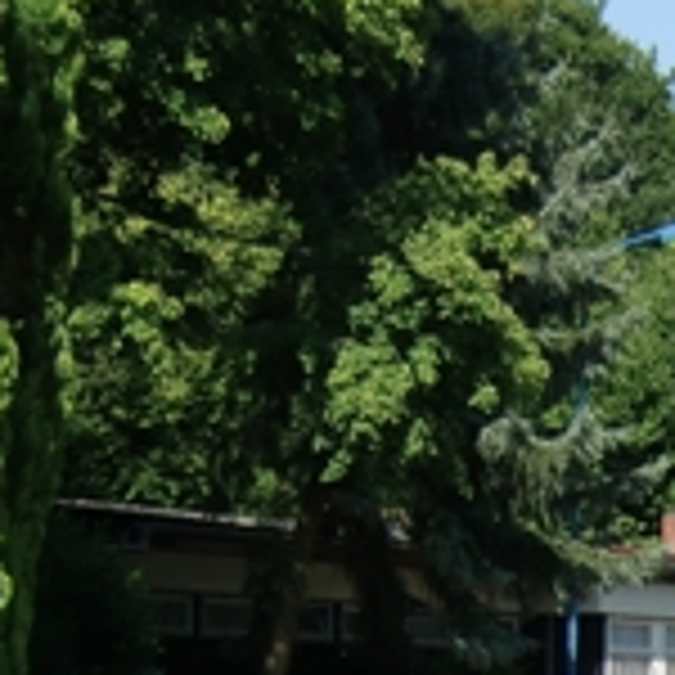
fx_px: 3331
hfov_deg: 11.3
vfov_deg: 11.1
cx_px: 850
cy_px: 1048
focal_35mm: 151
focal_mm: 7.1
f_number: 3.8
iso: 64
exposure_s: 1/500
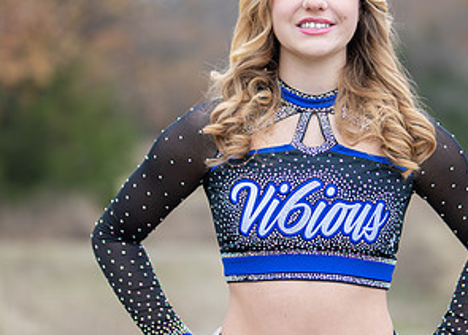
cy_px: 125
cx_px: 295
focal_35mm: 124
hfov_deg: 16.1
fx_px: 1649
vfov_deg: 11.6
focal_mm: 50
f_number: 1.2
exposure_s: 1/1000
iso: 400
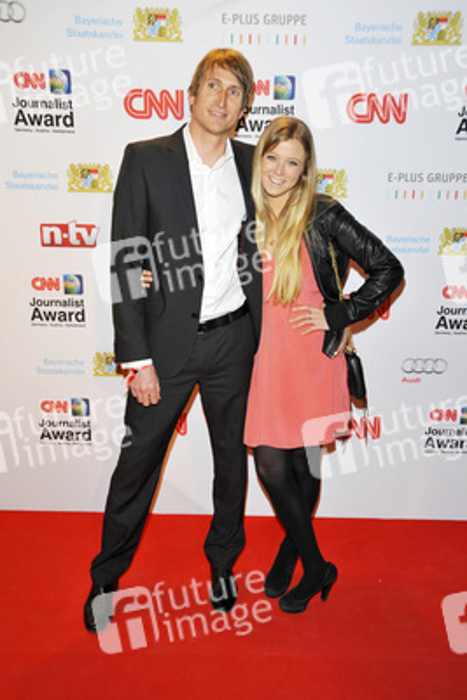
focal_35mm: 38
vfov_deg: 50.7
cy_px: 350
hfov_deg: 35.1
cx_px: 234
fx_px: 739
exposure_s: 1/250
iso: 800
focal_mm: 38
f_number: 6.3
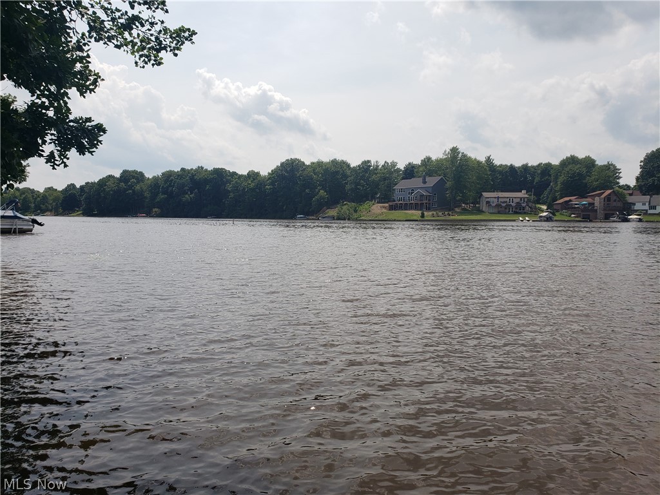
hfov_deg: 67.3
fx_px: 496
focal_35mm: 26
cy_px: 248
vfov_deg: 53.1
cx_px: 330
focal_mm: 4.3
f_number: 2.4
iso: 50
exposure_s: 1/2176
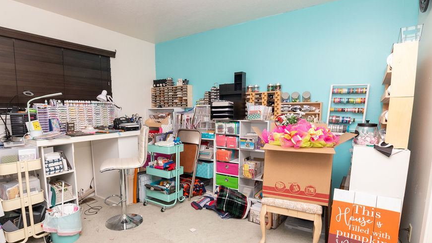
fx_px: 218
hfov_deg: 89.2
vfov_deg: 57.9
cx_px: 190
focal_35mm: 19
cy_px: 145
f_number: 5
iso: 1000
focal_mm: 10
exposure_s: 1/200
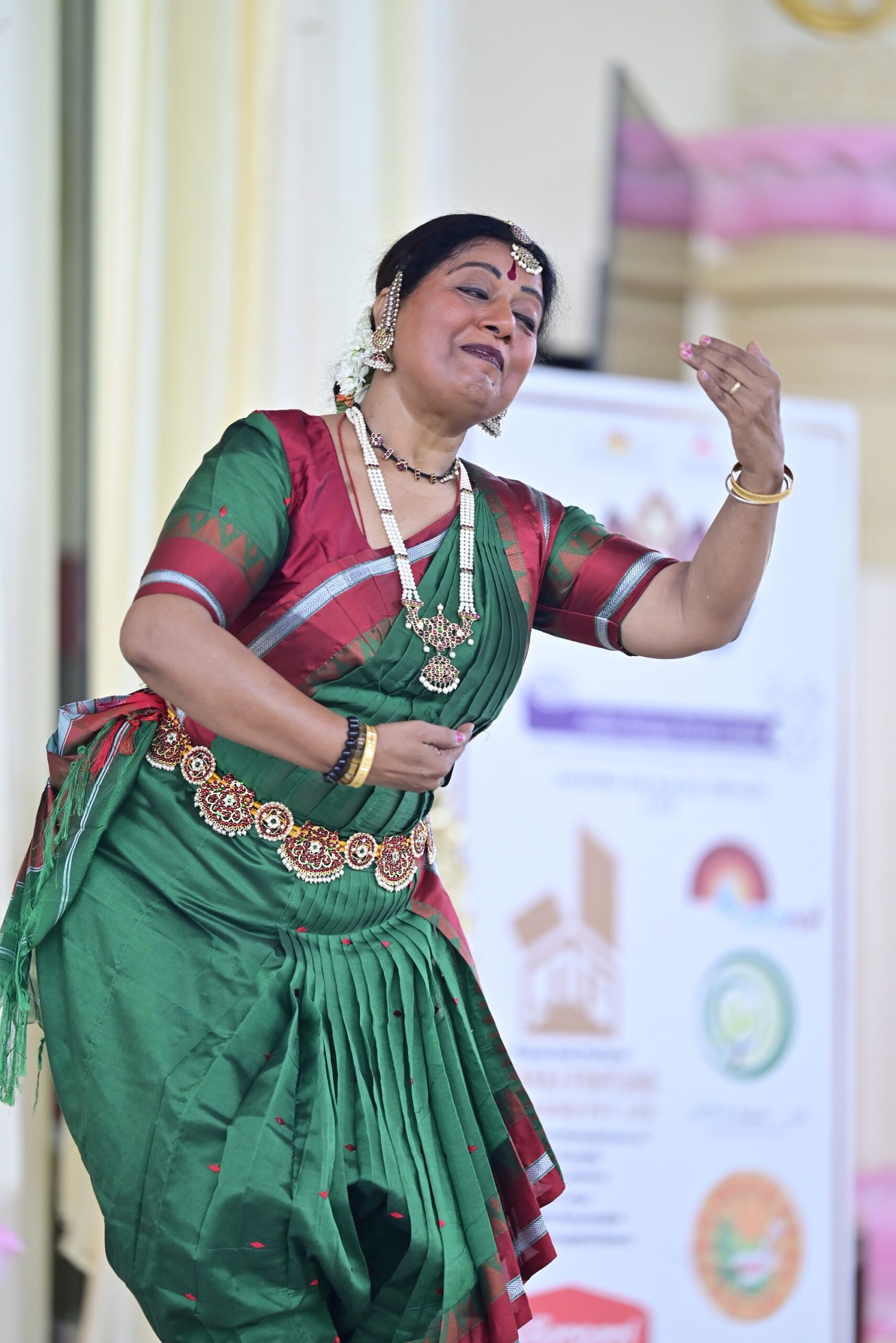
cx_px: 448
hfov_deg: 7.4
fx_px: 6900
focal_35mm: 185
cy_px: 672
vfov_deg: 11.1
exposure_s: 1/160
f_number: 2.8
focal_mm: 185
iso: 1000
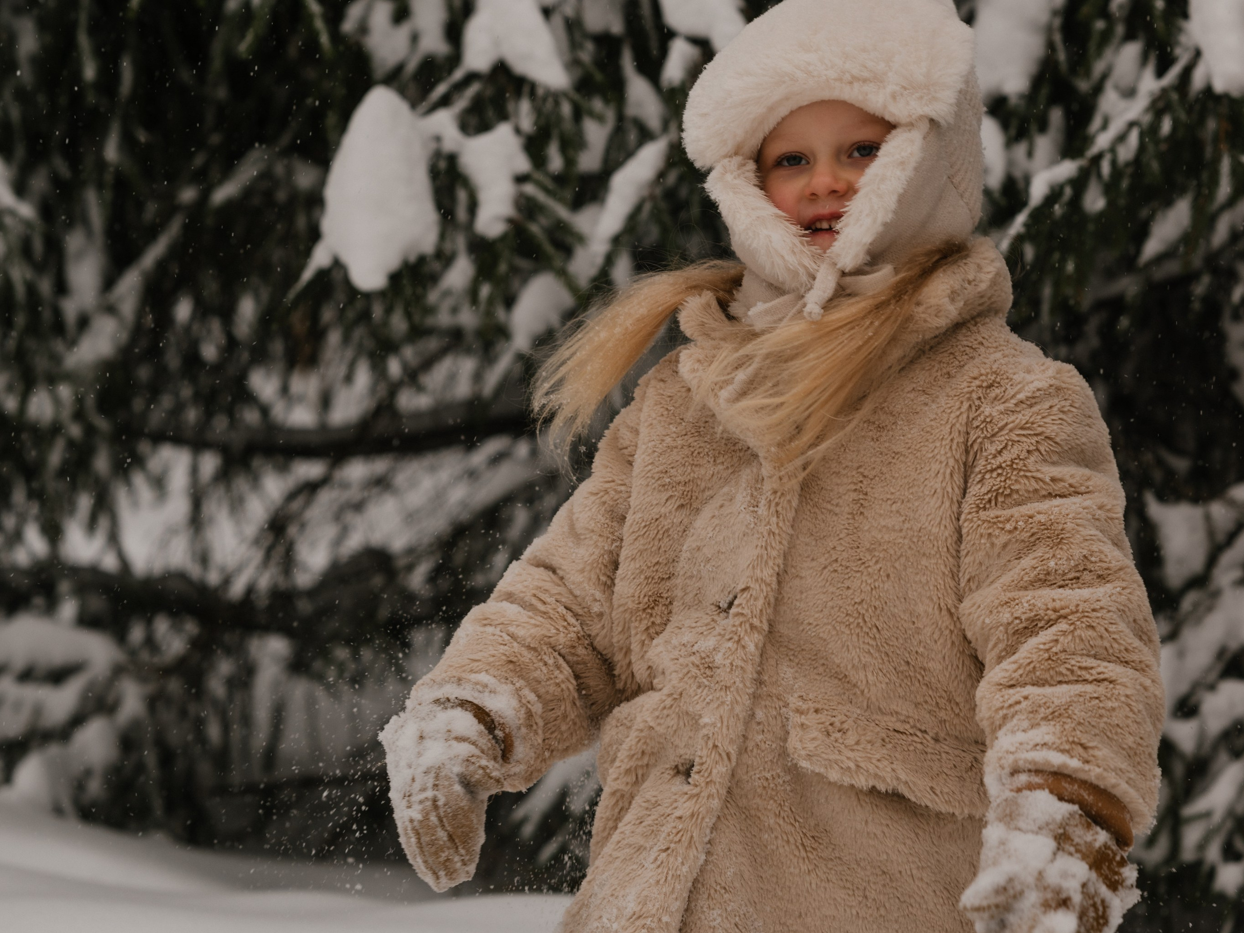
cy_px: 475
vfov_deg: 12.0
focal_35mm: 123
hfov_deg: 16.0
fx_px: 4420
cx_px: 624
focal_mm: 85
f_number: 4
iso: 160
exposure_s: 1/500
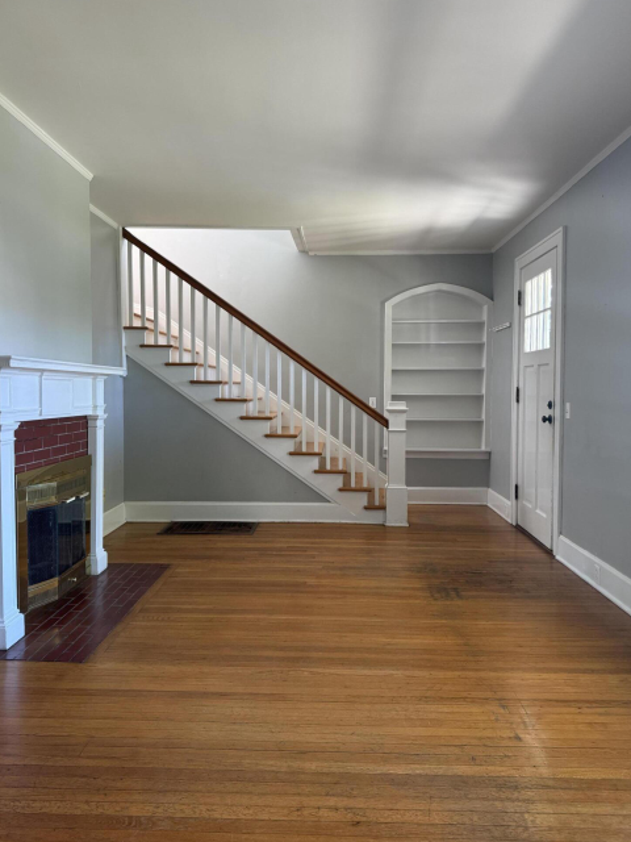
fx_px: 608
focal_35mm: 25
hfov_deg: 54.9
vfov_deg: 69.4
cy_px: 412
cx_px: 306
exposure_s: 1/83
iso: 200
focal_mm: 6.76
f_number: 1.78
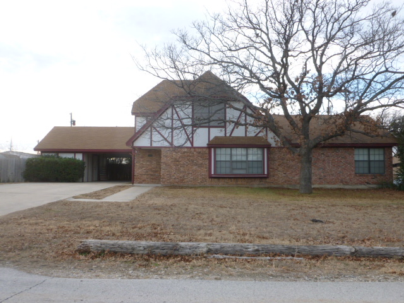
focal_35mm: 32
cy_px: 152
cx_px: 202
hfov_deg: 56.8
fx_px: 373
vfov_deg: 44.2
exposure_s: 1/160
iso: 100
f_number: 3.5
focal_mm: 5.7
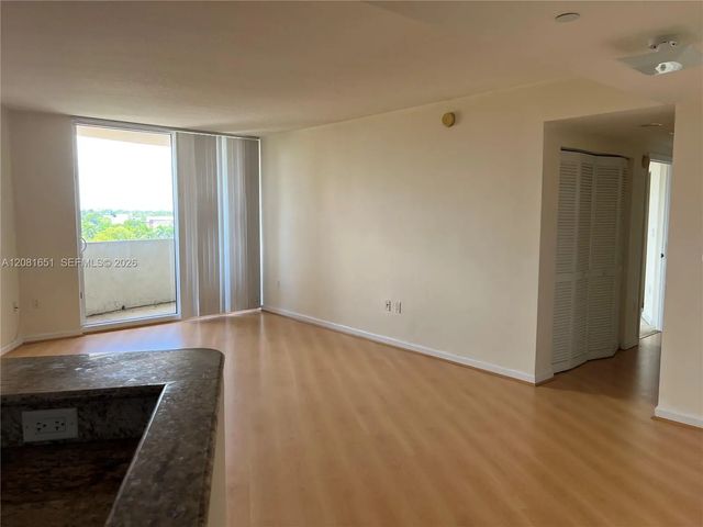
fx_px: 528
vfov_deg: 53.1
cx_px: 352
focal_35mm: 26
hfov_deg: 67.3
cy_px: 264
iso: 100
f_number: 1.5
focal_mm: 5.7
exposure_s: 1/121
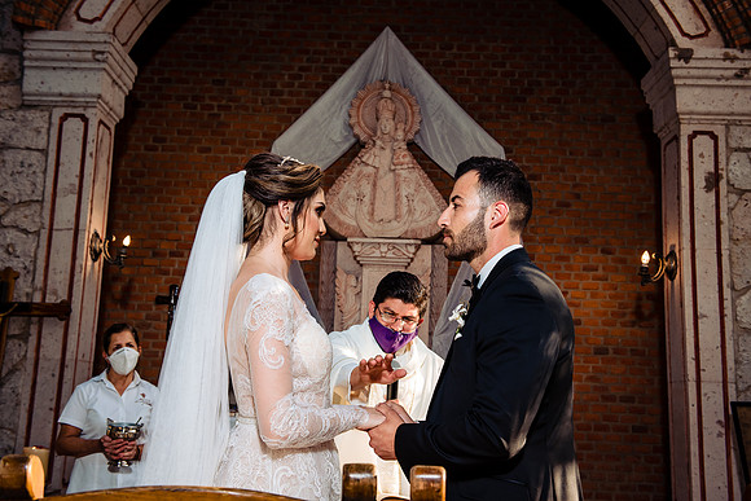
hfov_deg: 46.4
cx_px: 376
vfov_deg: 31.9
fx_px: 876
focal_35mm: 42
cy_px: 250
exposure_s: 1/200
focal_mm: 42
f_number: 5.6
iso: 800
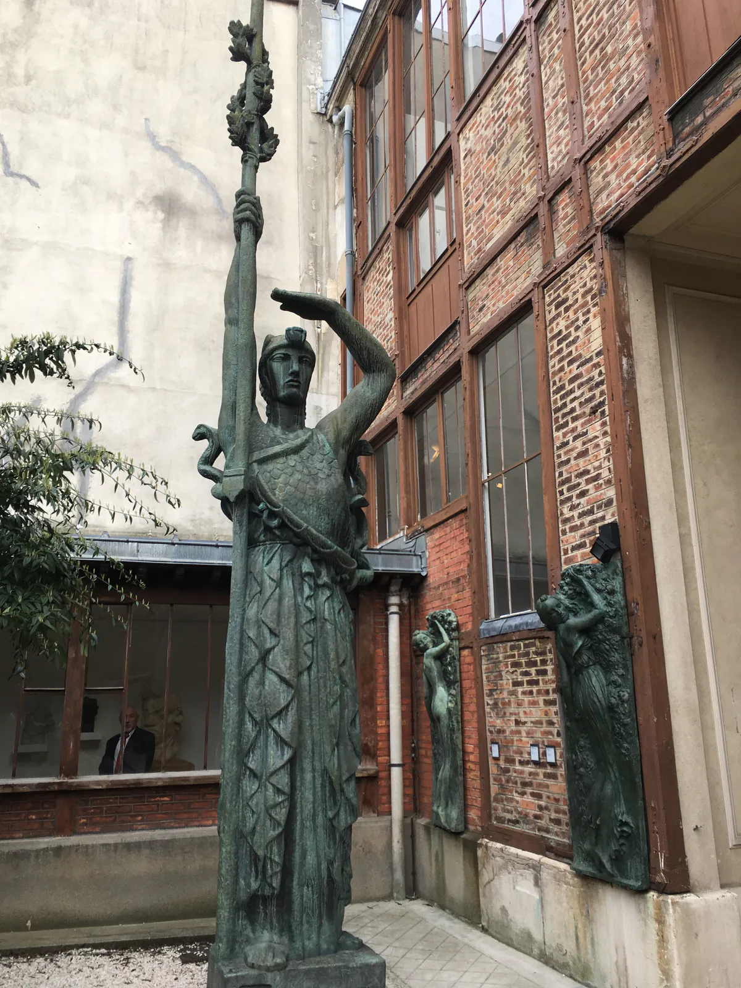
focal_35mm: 29
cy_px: 494
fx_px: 828
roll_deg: +1.1
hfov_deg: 48.2
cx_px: 370
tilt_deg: +14.0
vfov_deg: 61.7
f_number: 2.2
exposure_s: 1/250
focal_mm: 4.15
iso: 25
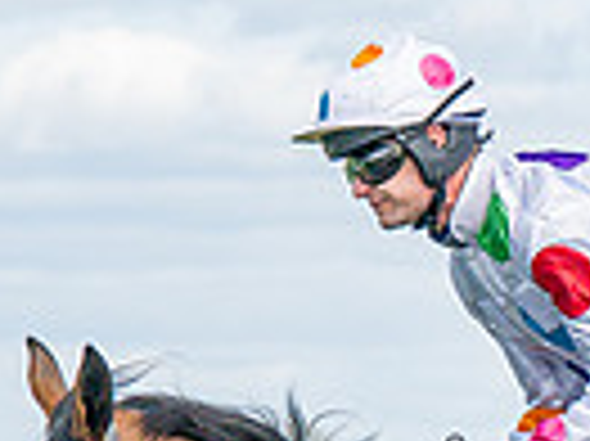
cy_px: 966
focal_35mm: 658
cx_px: 147
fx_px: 11205
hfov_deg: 3.0
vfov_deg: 2.2
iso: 400
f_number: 4
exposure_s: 1/3200
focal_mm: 75
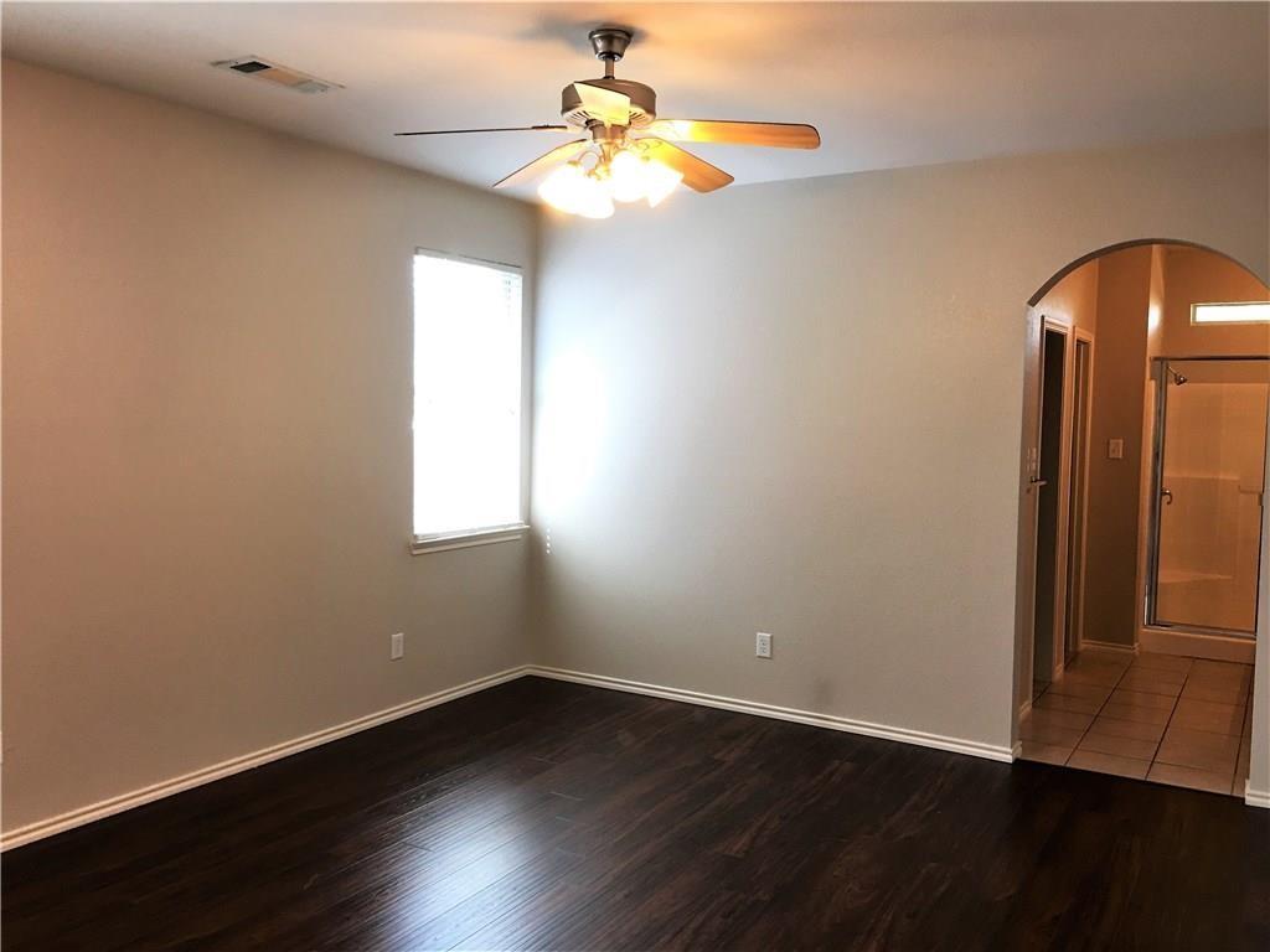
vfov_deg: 48.2
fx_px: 1064
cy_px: 476
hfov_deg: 61.7
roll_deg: -0.6
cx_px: 635
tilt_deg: -2.7
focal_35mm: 29
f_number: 2.2
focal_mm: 4.15
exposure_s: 1/15
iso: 32
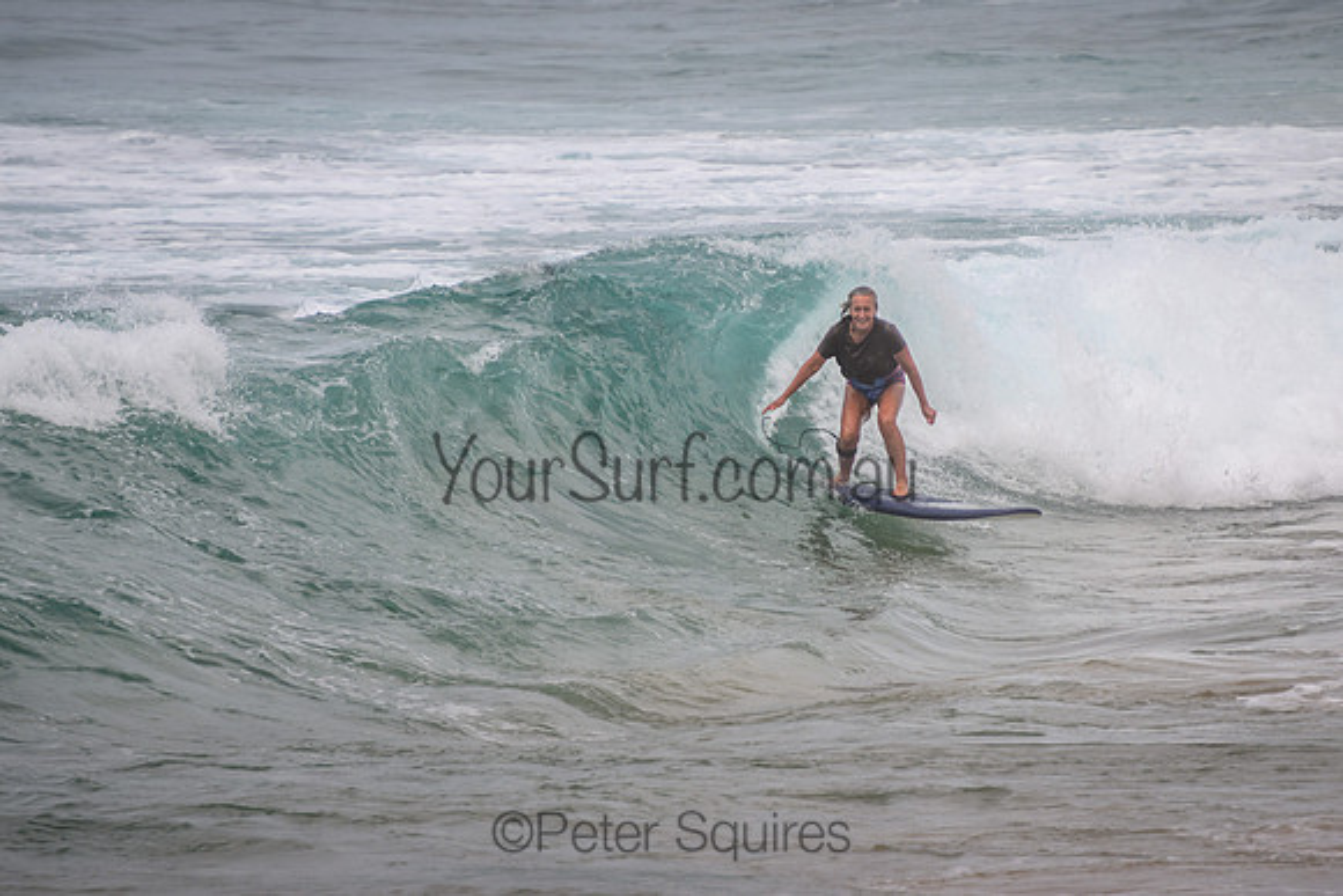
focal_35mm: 549
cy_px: 358
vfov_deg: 2.5
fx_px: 20497
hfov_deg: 3.8
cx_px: 804
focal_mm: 400
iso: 200
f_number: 5.6
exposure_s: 1/2000
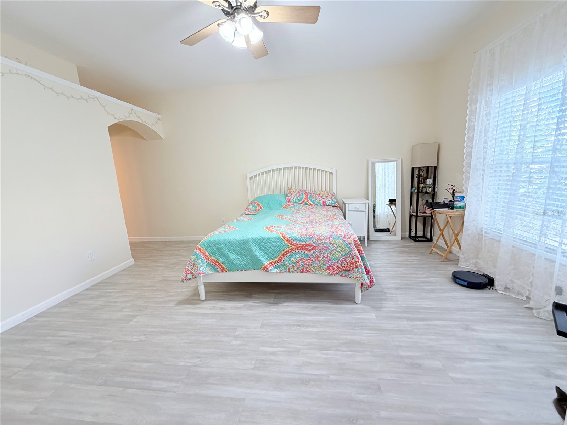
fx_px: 229
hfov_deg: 102.1
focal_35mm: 14
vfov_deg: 85.7
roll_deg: +3.3
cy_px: 212
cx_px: 284
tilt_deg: -10.7
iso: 200
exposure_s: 1/120
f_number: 2.2
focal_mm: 2.22
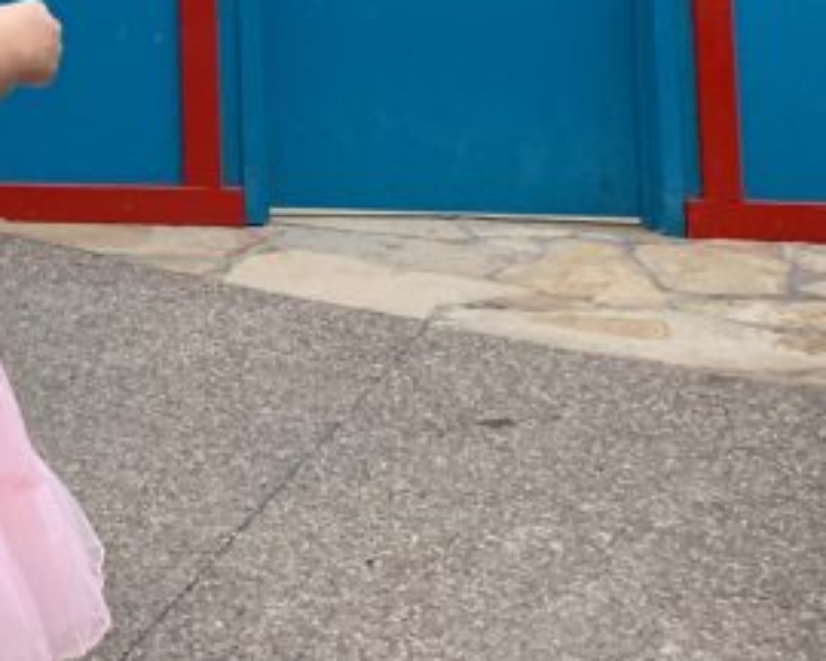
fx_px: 2762
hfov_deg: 15.5
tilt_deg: +7.0
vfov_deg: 12.0
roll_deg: -0.5
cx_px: -471
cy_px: -710
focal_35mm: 113
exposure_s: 1/1661
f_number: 1.8
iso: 25
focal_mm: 4.25
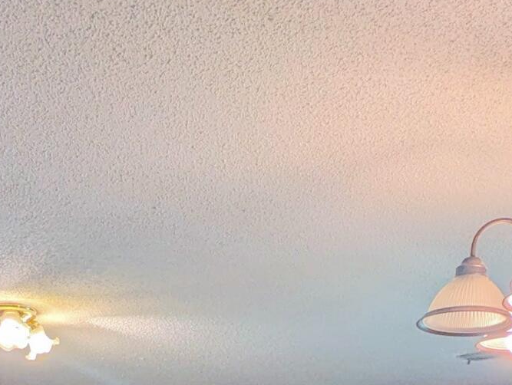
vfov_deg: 16.9
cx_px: 138
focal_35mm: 72
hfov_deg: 26.7
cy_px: 699
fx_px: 1066
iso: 65
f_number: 2.2
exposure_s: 1/60
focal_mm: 2.35
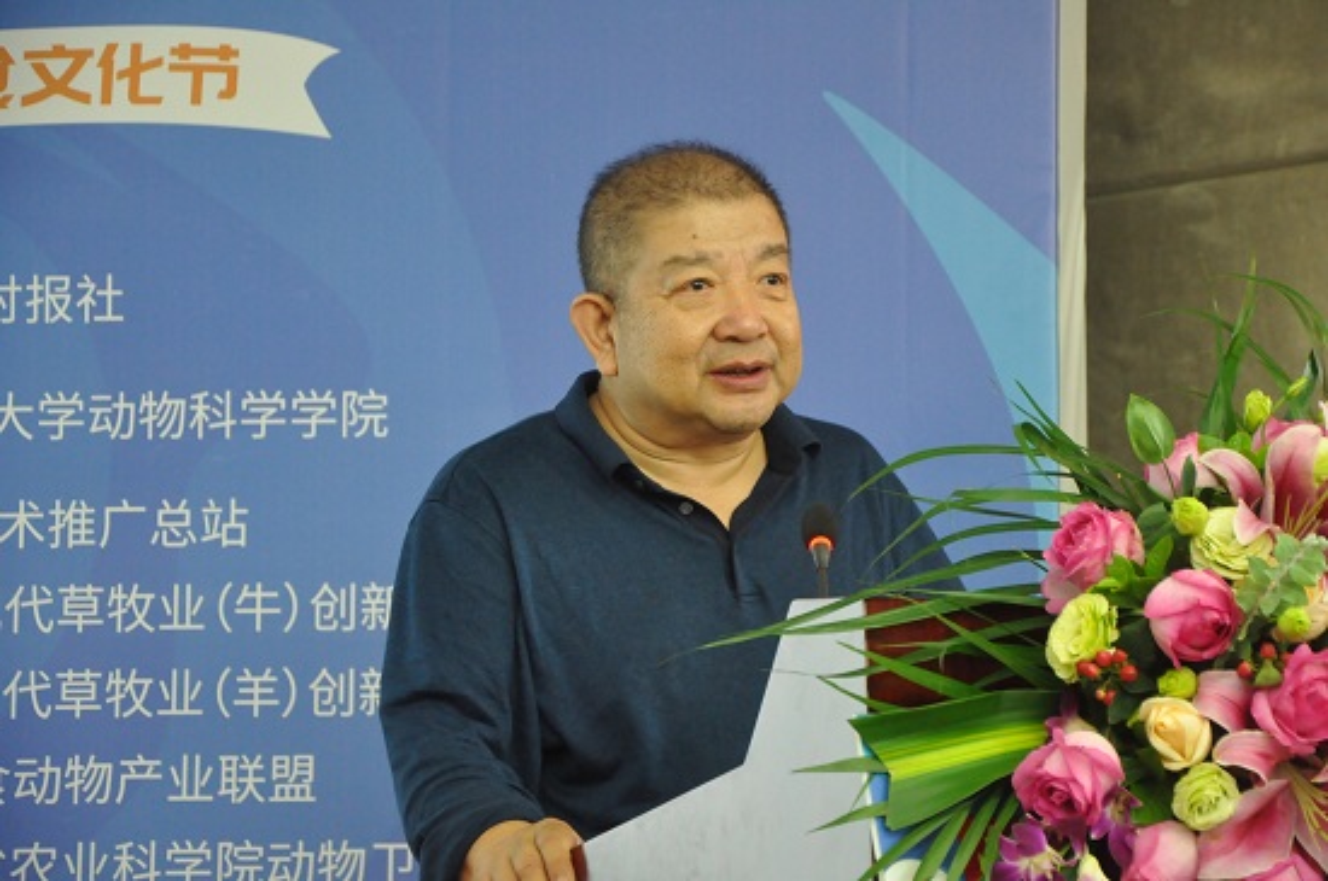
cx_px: 664
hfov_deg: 16.1
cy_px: 440
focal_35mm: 128
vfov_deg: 10.7
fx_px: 4696
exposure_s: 1/25
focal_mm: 85
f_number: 5.6
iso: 2500
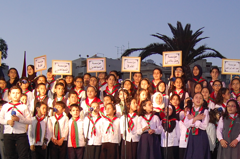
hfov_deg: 30.3
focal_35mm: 65
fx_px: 433
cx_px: 193
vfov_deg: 20.3
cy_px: 155
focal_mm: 18
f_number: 3.5
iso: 400
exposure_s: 1/60
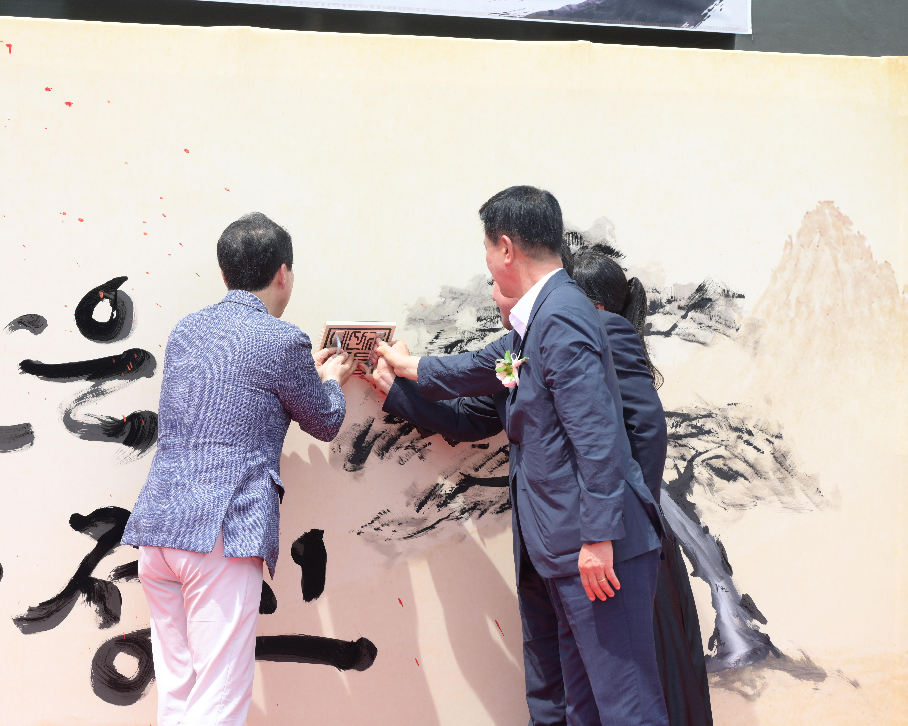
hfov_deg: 19.7
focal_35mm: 97
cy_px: 363
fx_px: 2607
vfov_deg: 15.9
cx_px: 379
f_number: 5
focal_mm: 86
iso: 640
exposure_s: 1/1250
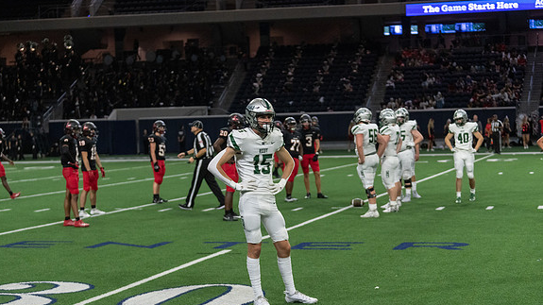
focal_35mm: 74
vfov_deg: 16.3
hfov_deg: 28.6
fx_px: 1065
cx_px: 270
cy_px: 176
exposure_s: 1/1250
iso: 4000
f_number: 2.8
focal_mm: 70
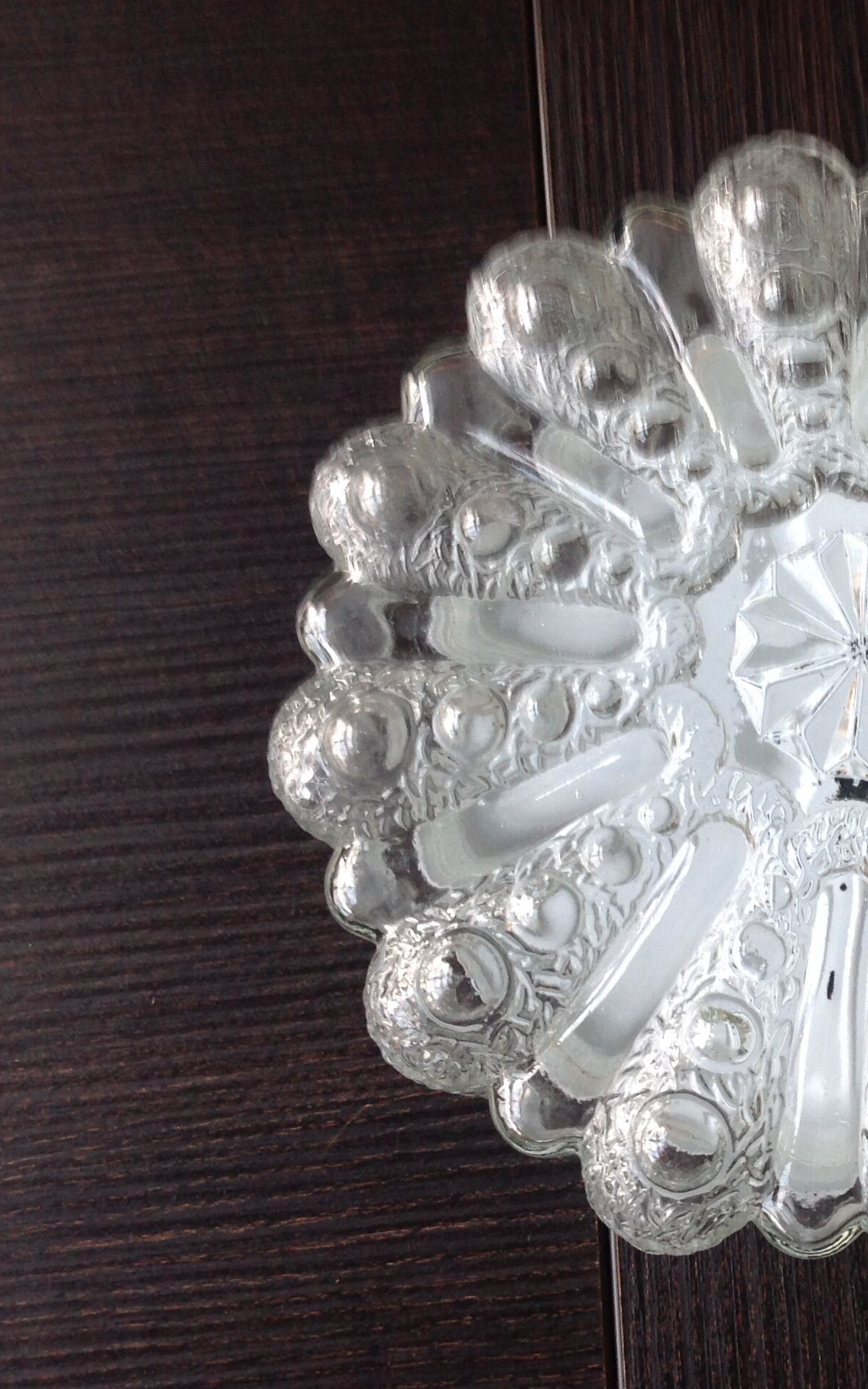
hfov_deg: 24.8
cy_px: 698
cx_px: 827
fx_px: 1892
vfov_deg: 40.3
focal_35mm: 50
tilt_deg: -76.5
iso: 64
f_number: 2.4
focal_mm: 4.28
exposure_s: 1/15
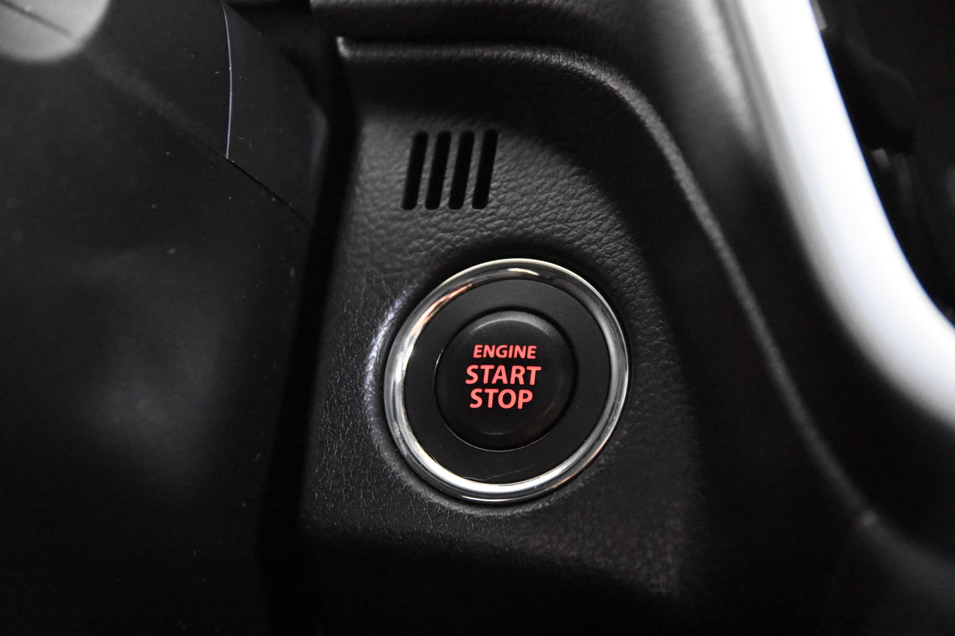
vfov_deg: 13.0
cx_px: 478
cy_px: 318
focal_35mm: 105
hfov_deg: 19.5
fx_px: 2785
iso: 12800
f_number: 4
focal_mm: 70
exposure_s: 1/40
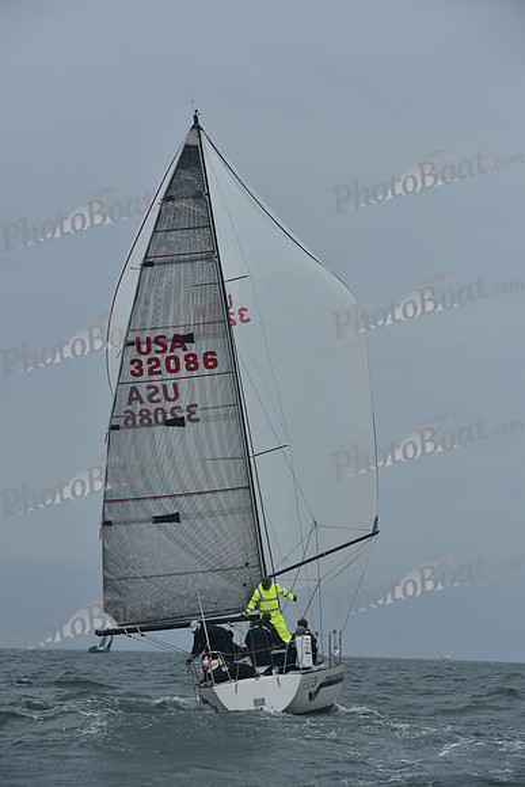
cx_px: 262
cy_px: 394
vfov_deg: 16.8
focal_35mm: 122
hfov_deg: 11.2
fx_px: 2667
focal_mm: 122
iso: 320
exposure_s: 1/1000
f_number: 7.1
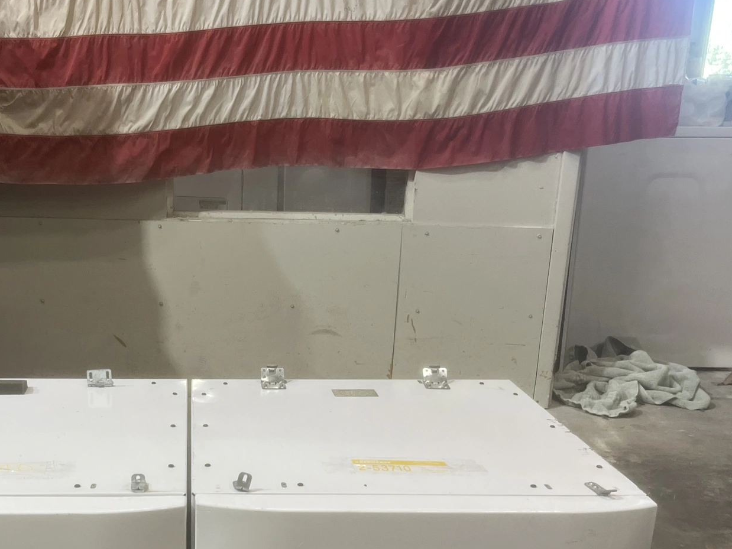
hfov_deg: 44.0
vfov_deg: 34.0
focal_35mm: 42
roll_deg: +0.8
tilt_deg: -16.6
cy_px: 369
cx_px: 229
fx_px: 888
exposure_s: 1/120
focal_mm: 5.1
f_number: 1.6
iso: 125
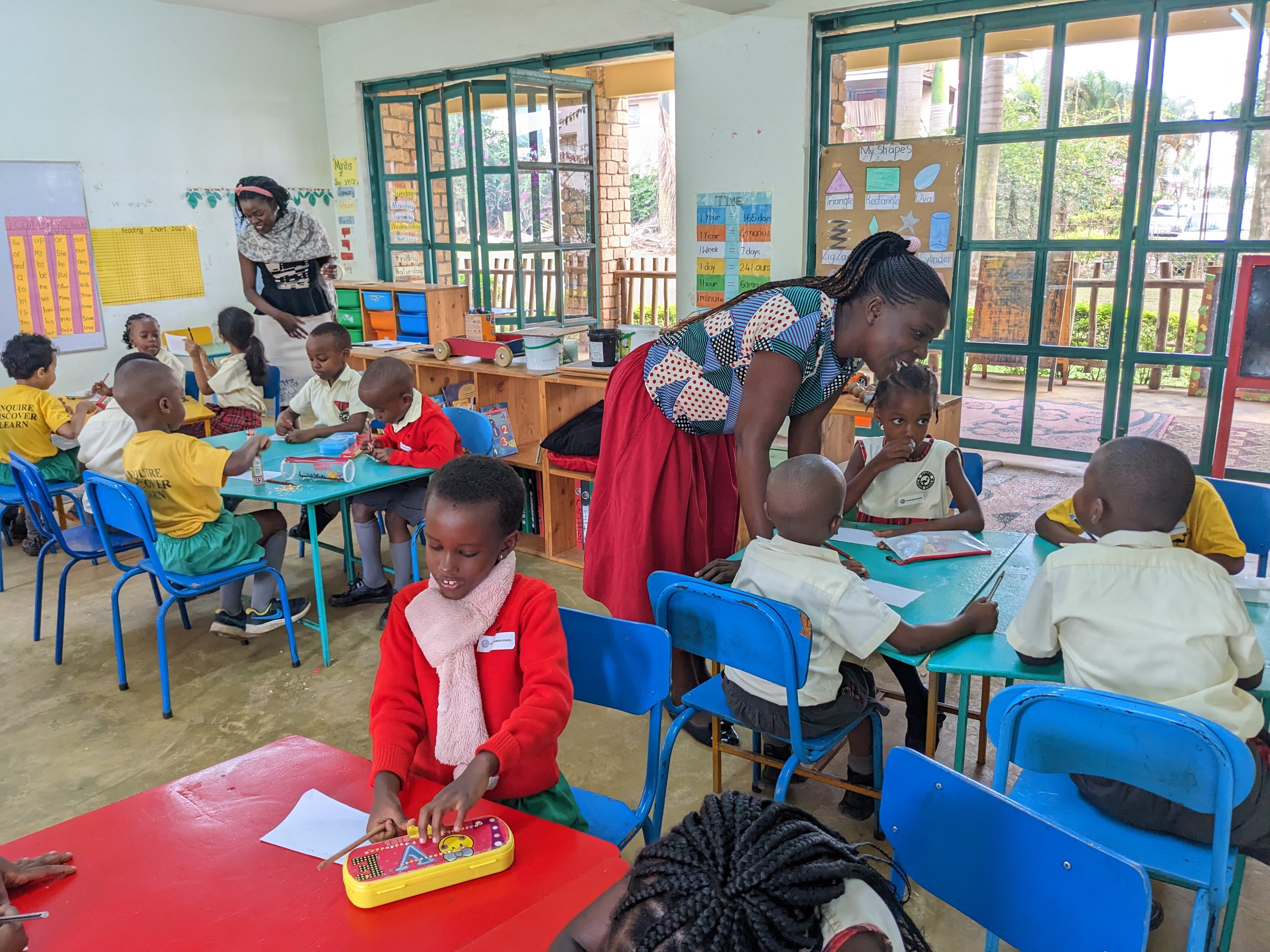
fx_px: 991
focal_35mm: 27
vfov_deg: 51.4
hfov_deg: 65.3
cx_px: 635
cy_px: 476
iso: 47
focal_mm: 4.38
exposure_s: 1/50
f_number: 1.73
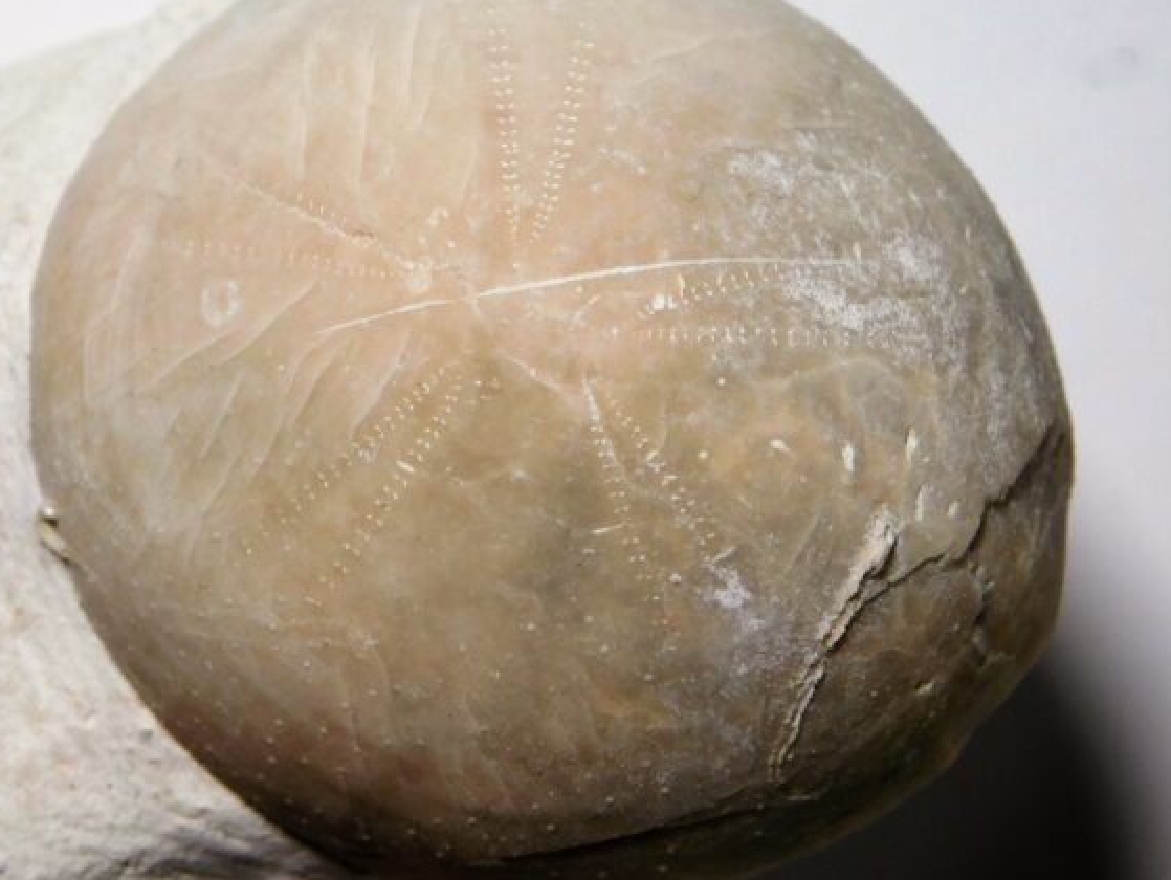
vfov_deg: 10.0
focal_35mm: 148
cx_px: 496
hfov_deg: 13.3
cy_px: 344
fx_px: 5010
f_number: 4.8
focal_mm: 20.3
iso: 125
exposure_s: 1/125
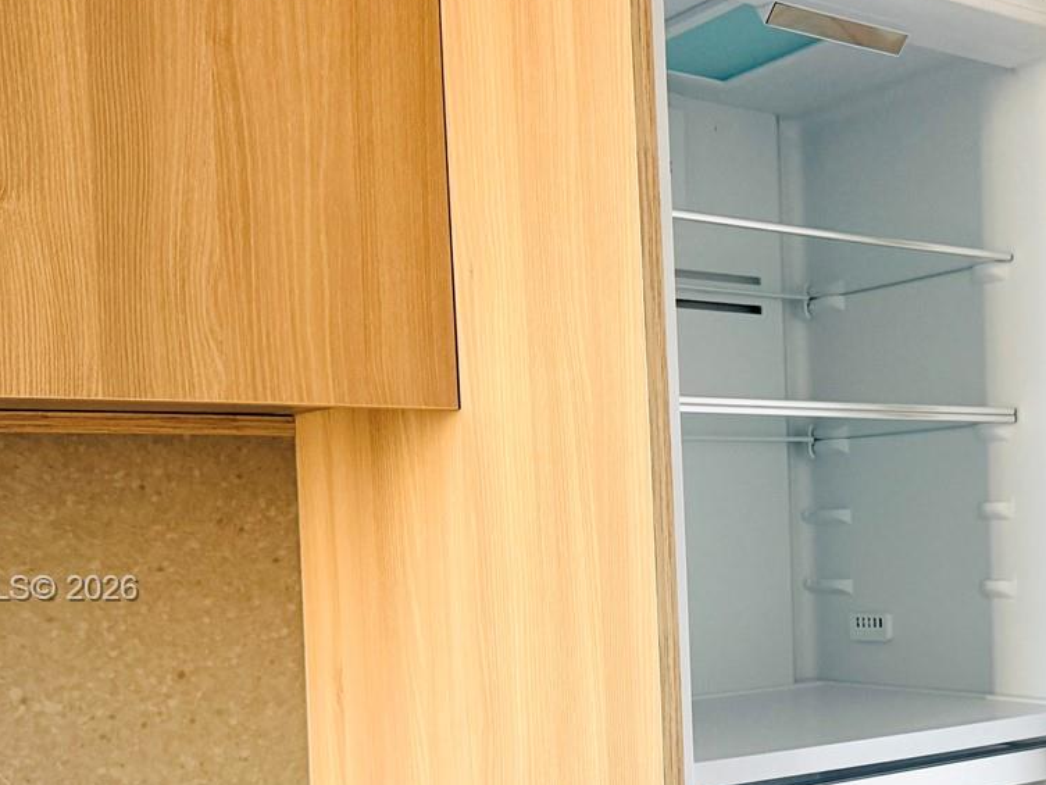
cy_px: 590
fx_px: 1541
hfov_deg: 36.4
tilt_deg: -2.1
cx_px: 817
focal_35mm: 51
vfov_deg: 28.1
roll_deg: +2.2
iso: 250
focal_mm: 6.76
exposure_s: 1/60
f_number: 1.78
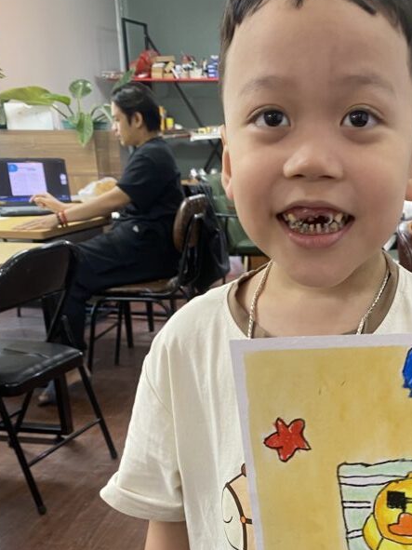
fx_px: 699
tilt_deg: -21.5
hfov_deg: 32.1
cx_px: 320
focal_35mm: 44
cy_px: 436
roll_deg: -1.6
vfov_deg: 41.2
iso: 125
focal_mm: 4.25
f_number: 1.8
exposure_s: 1/50
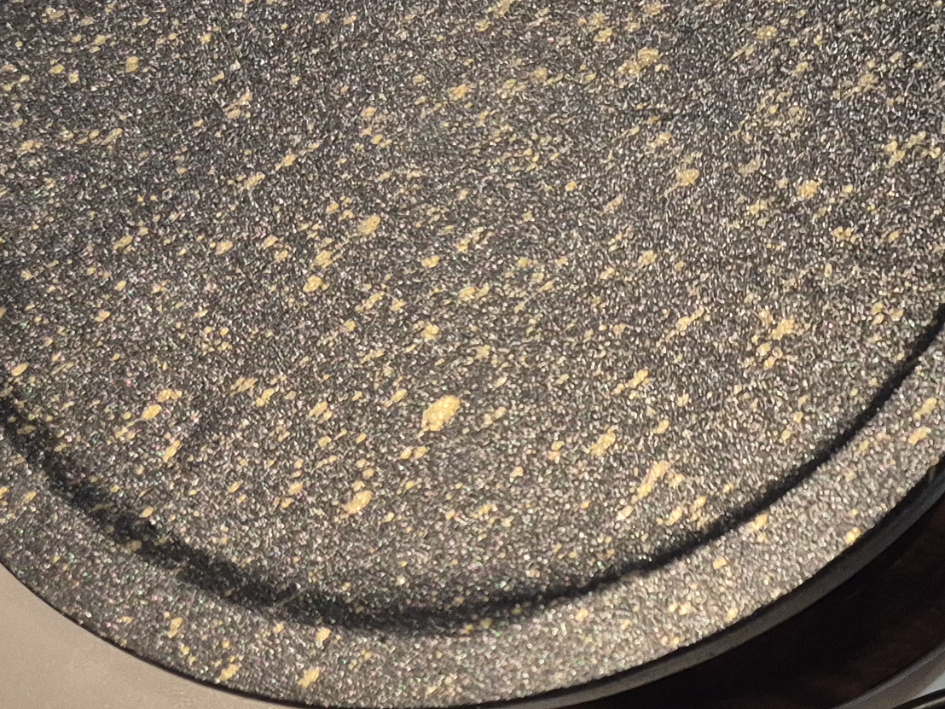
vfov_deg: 17.8
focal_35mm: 83
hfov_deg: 19.9
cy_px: 354
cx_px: 1477
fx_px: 2266
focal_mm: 5.4
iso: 640
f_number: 1.8
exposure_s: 1/120
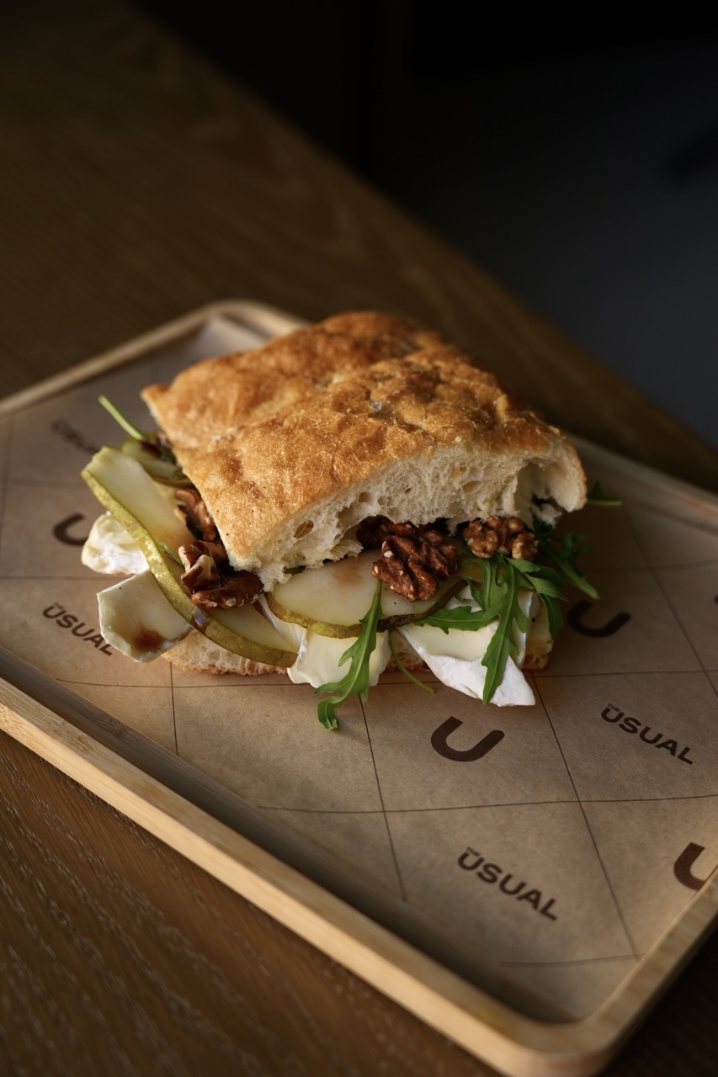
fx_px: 1406
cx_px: 359
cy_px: 538
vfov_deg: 41.9
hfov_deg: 28.6
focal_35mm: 47
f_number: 4
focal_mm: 47
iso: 200
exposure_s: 1/160
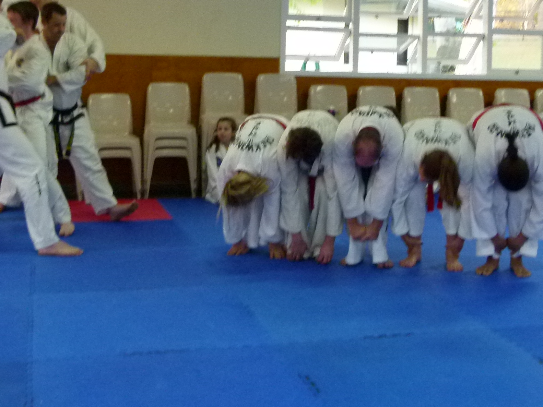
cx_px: 305
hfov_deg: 34.9
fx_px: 863
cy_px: 99
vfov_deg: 26.2
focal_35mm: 55
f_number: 3
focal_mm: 6.1
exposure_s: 1/30
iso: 400
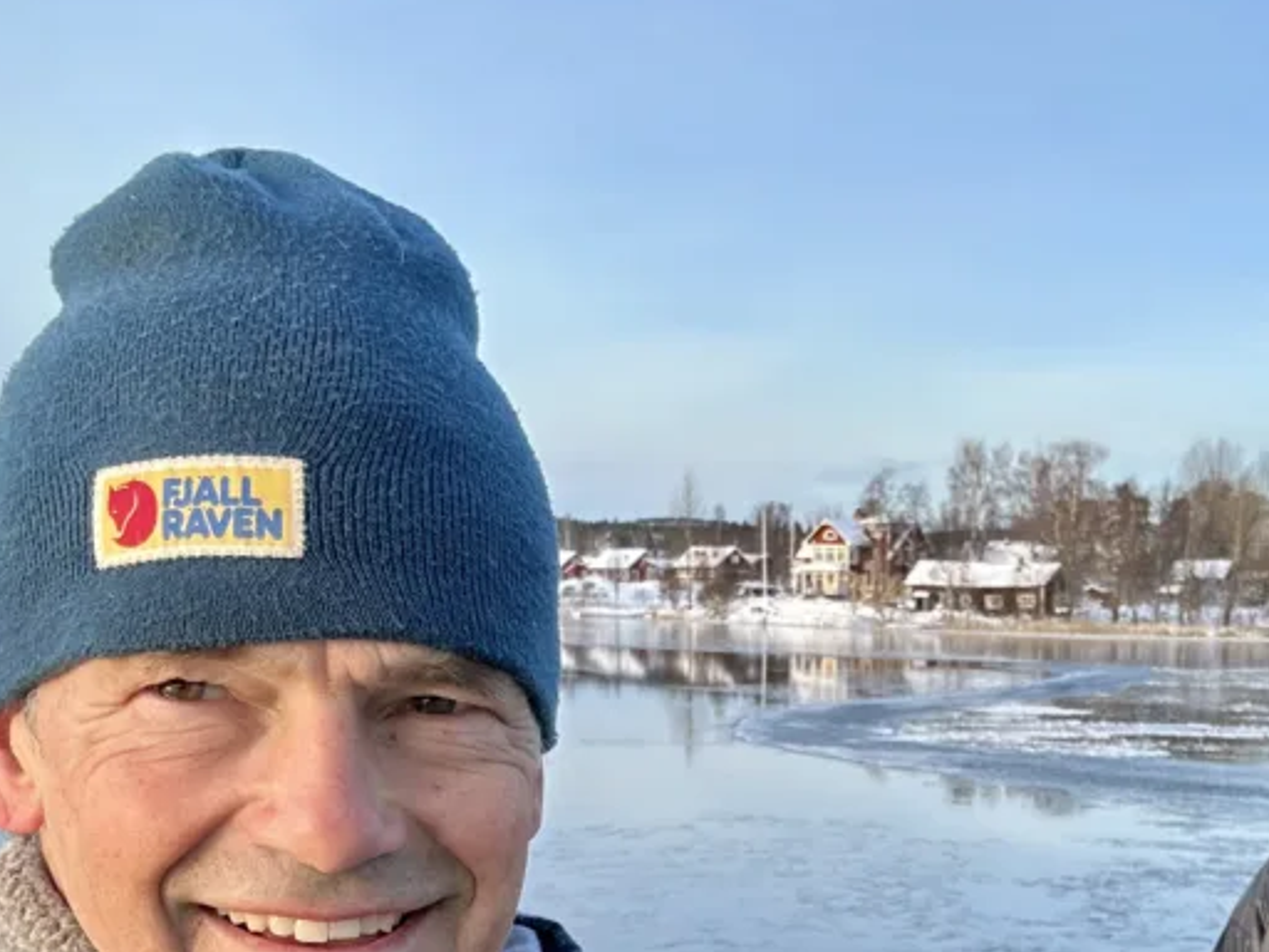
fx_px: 1686
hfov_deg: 39.8
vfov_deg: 29.7
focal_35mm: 46
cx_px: 991
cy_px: 917
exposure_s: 1/121
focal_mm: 2.69
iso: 20
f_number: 1.9
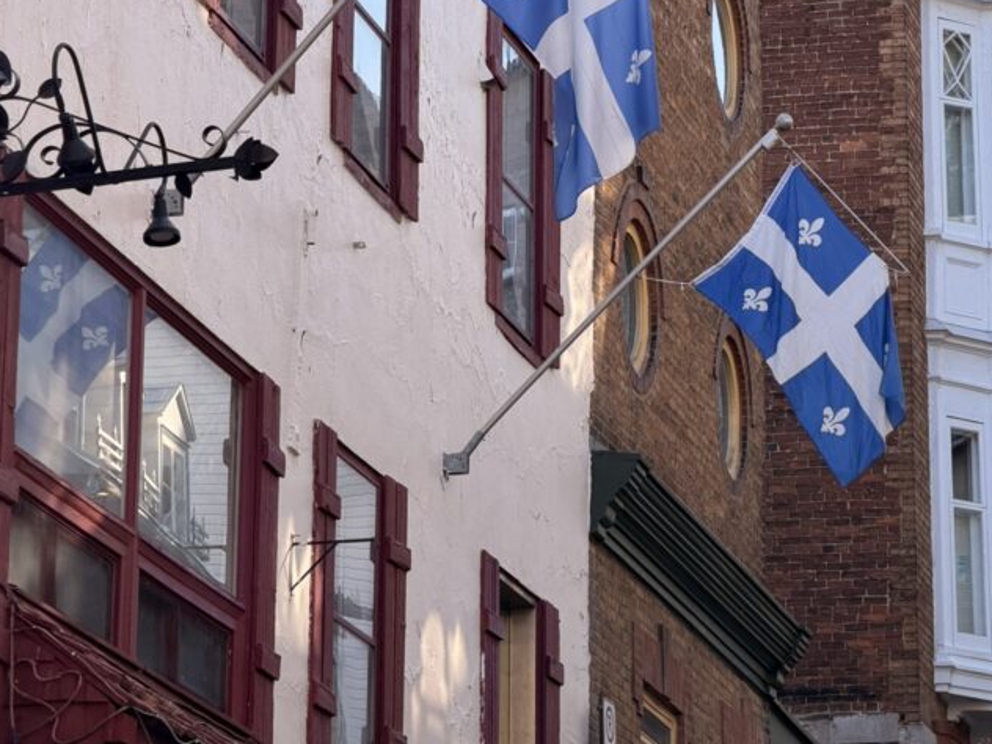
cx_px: 596
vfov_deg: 9.1
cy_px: -35
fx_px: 4642
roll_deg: -0.4
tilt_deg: +19.6
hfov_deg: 12.2
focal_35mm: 162
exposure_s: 1/433
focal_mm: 16.89
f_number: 2.8
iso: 50
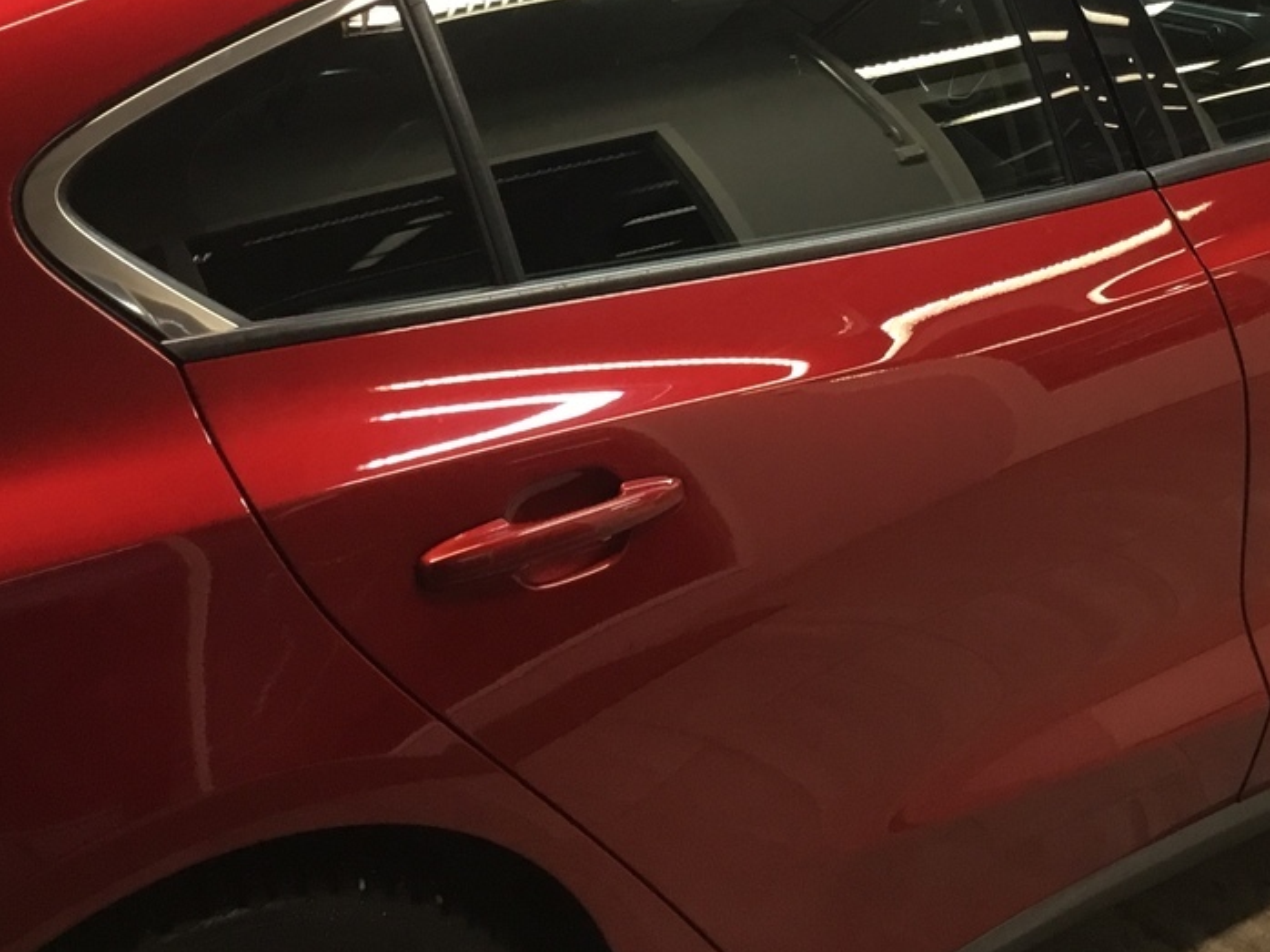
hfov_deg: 29.9
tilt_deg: -13.1
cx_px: 924
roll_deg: +5.9
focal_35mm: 64
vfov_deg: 22.1
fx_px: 2347
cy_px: 16
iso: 100
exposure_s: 1/33
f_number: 2.4
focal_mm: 3.3
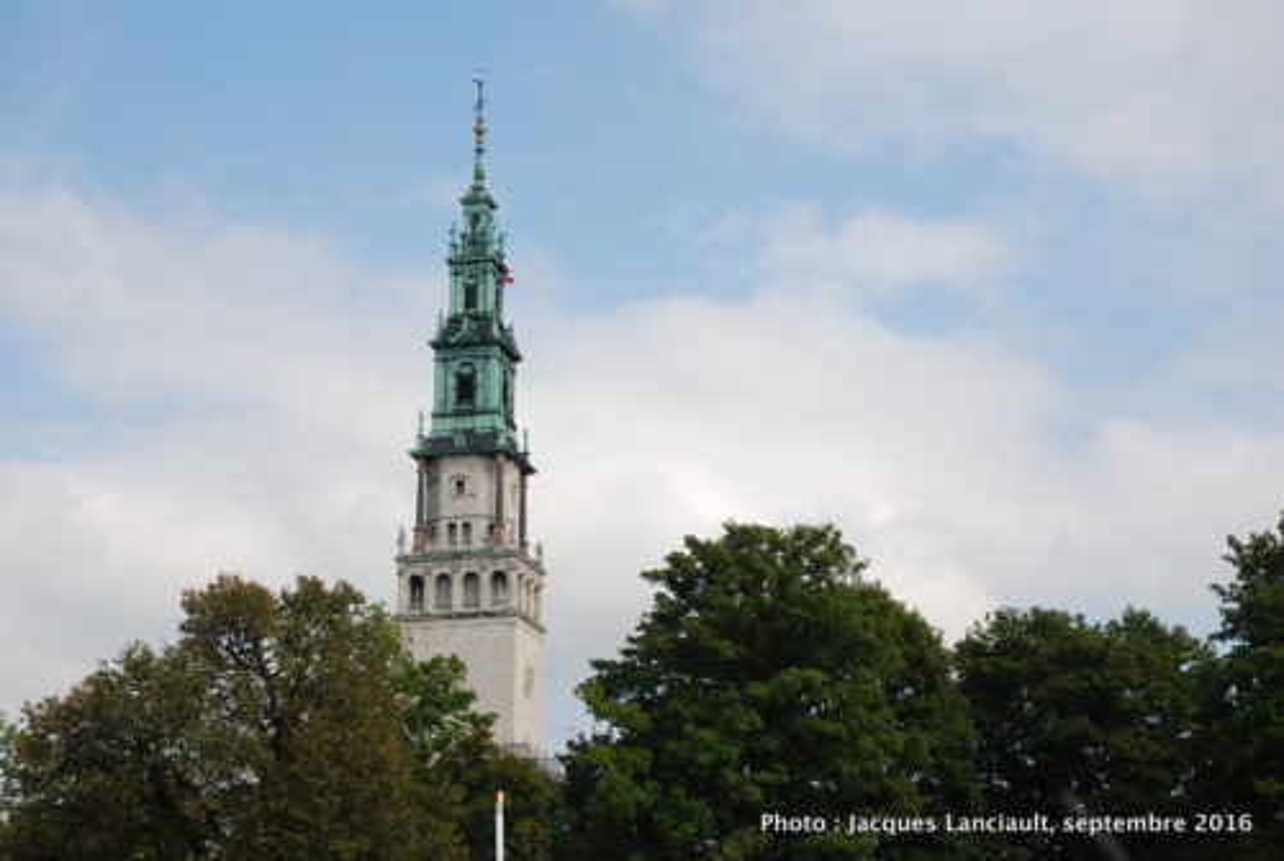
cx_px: 642
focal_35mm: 69
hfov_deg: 29.2
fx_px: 2465
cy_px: 430
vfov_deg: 19.8
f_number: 8
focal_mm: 46
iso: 100
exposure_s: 1/250
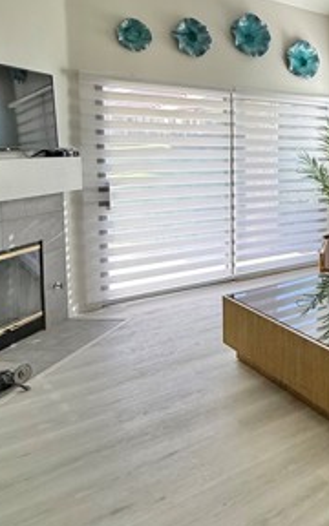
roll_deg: -1.3
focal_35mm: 33
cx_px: 411
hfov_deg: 31.1
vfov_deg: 57.2
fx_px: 473
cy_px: 186
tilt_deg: -4.4
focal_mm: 2.22
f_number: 2.2
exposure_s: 1/167
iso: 64
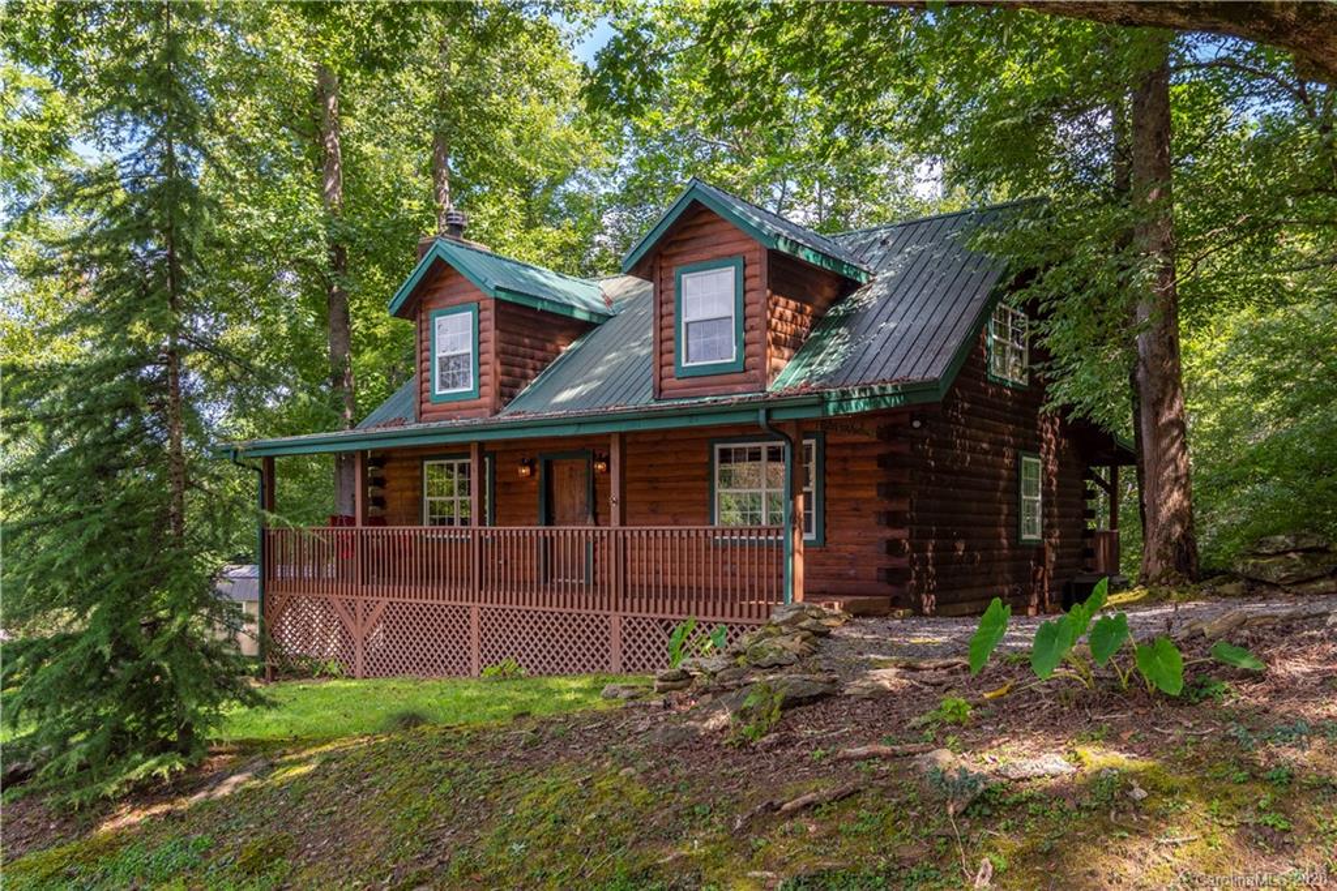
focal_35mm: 25
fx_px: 929
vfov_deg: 51.3
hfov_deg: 71.5
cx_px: 668
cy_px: 446
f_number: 7.1
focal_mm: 25
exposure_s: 1/200
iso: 320
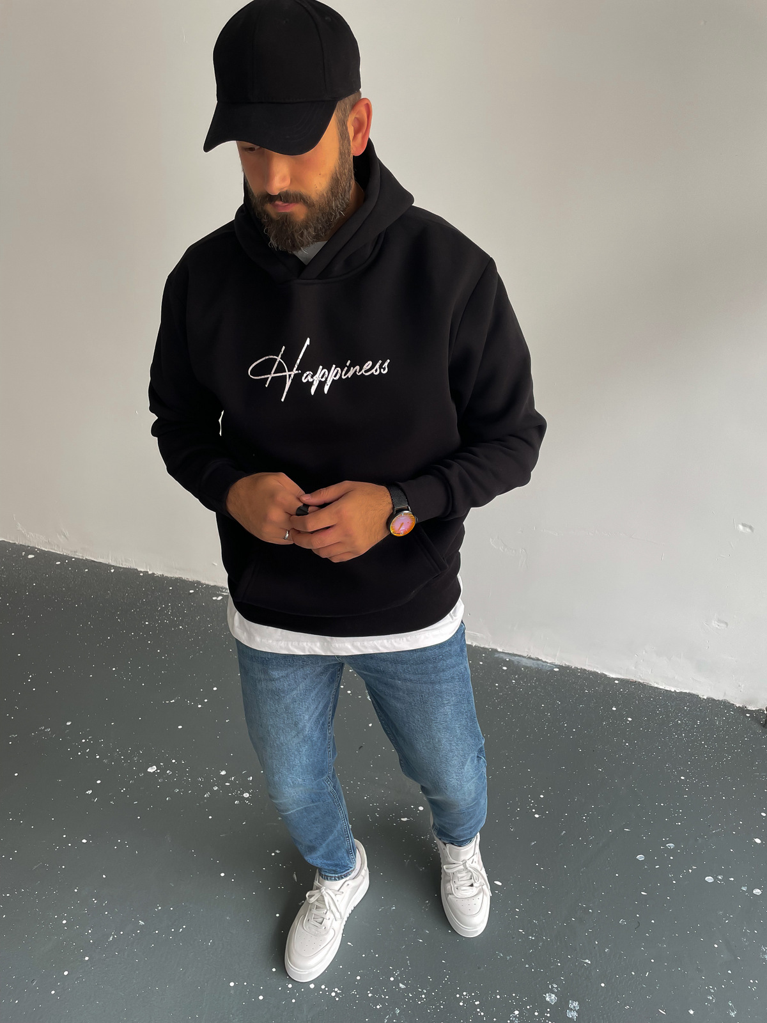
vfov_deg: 67.3
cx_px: 384
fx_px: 768
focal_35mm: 26
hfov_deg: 53.1
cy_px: 512
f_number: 1.6
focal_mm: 4.2
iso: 64
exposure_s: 1/120
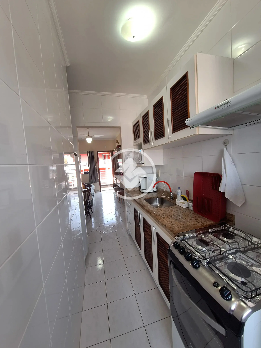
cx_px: 130
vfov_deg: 106.2
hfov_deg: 89.9
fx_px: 131
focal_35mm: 13
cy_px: 174
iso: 50
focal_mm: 1.74
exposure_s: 1/40
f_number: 2.2
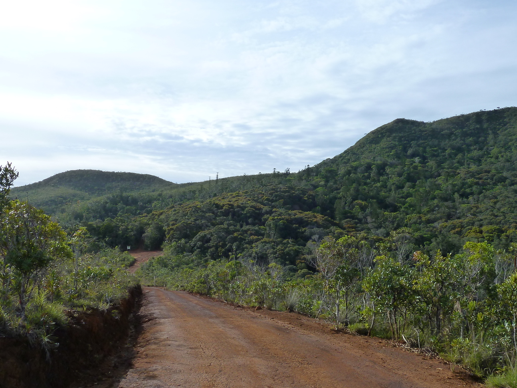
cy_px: 216
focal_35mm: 31
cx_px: 258
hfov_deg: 58.3
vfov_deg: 45.4
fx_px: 463
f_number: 4.5
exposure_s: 1/500
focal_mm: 4.1
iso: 125
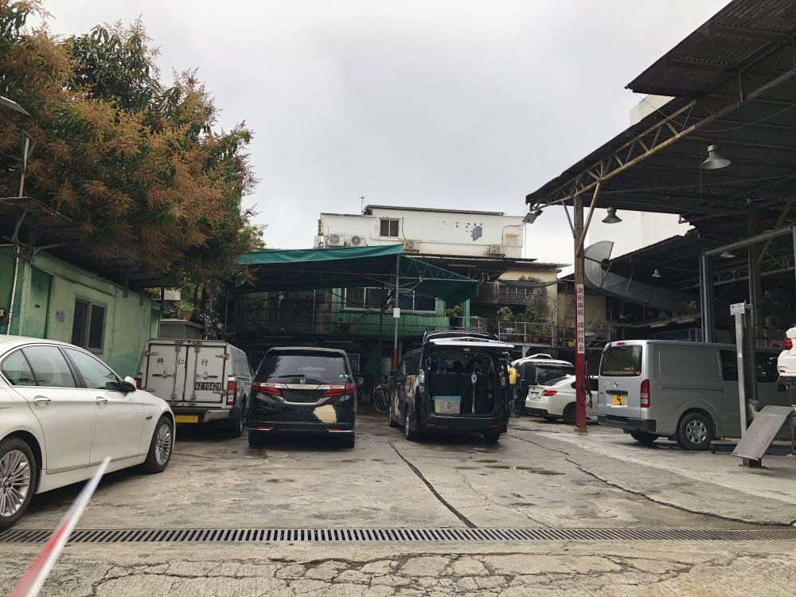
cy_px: 298
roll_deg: -1.5
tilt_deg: +7.9
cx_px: 398
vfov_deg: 49.7
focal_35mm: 28
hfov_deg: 63.4
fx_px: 644
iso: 20
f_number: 1.8
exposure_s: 1/510
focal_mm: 3.99
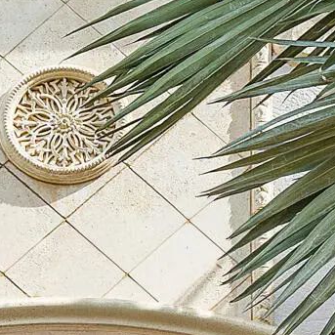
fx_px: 1303
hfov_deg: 14.6
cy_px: 559
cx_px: 87
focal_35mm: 119
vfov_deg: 13.5
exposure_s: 1/125
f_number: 8
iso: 160
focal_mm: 16
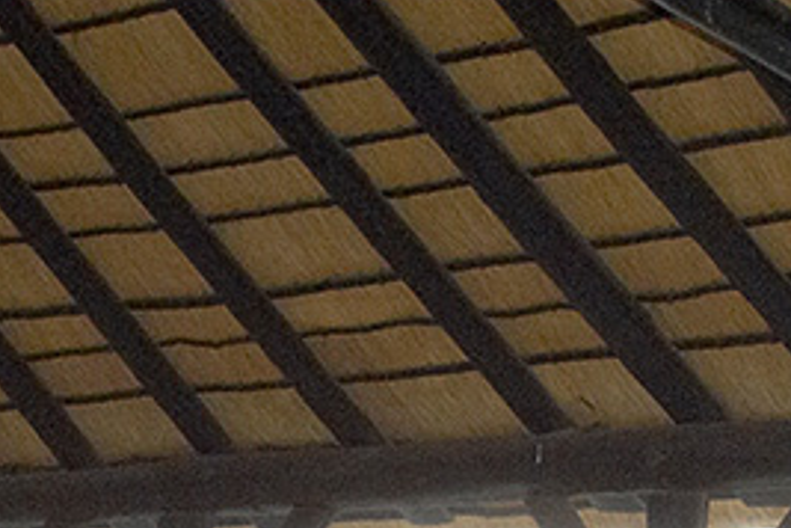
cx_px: 237
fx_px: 3779
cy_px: 1145
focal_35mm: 172
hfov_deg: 11.9
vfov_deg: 7.6
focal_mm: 26
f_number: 5.6
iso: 400
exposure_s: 1/30
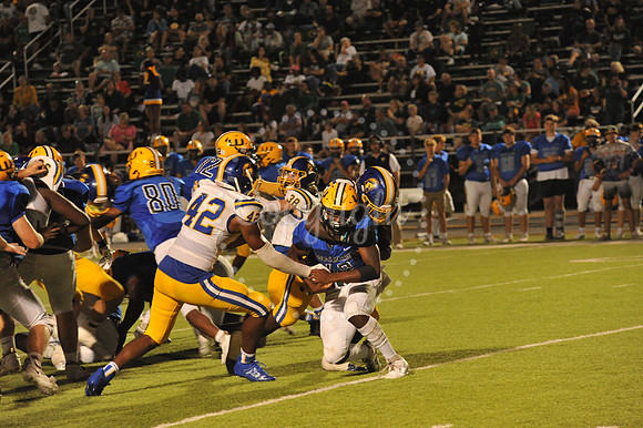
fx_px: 3570
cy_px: 214
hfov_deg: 10.3
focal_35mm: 200
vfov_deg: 6.9
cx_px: 322
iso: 6400
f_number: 6.3
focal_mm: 200
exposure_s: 1/200
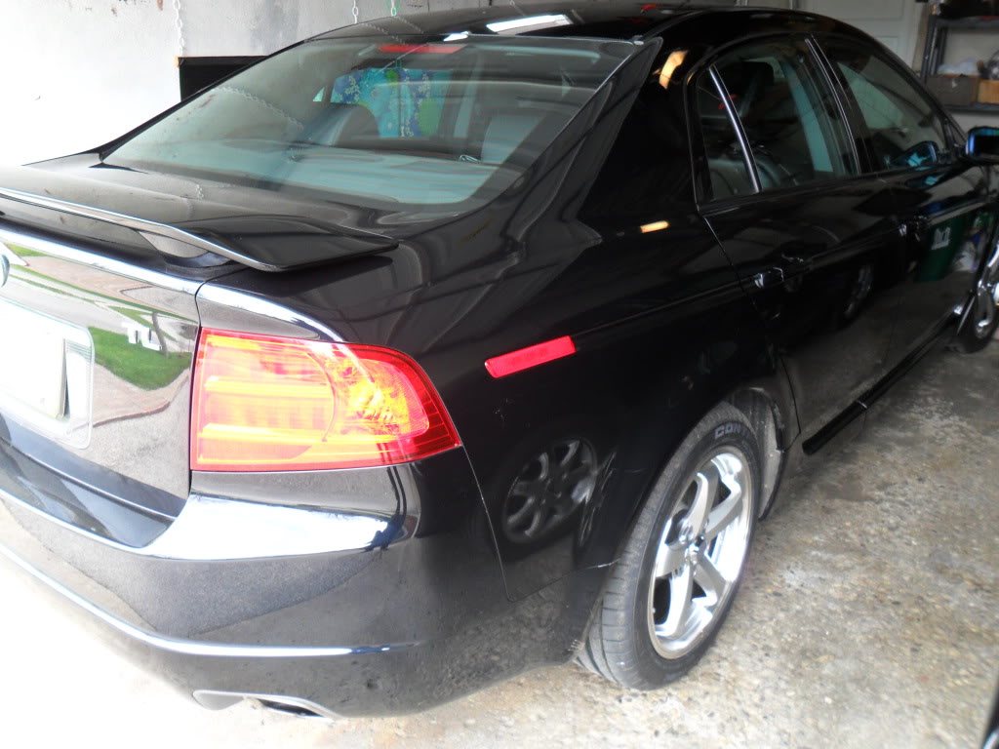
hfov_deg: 56.8
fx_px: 924
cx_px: 500
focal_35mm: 32
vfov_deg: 44.2
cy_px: 374
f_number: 3.7
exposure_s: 1/45
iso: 100
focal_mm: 5.7
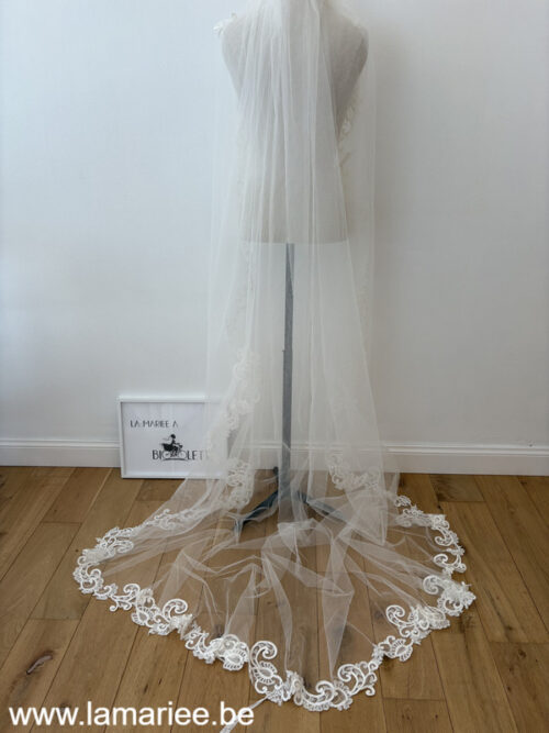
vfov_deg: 67.3
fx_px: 550
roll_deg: +0.6
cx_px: 274
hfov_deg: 53.0
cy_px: 366
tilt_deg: -23.3
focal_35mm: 26
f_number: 1.6
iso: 40
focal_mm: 5.96
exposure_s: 1/169
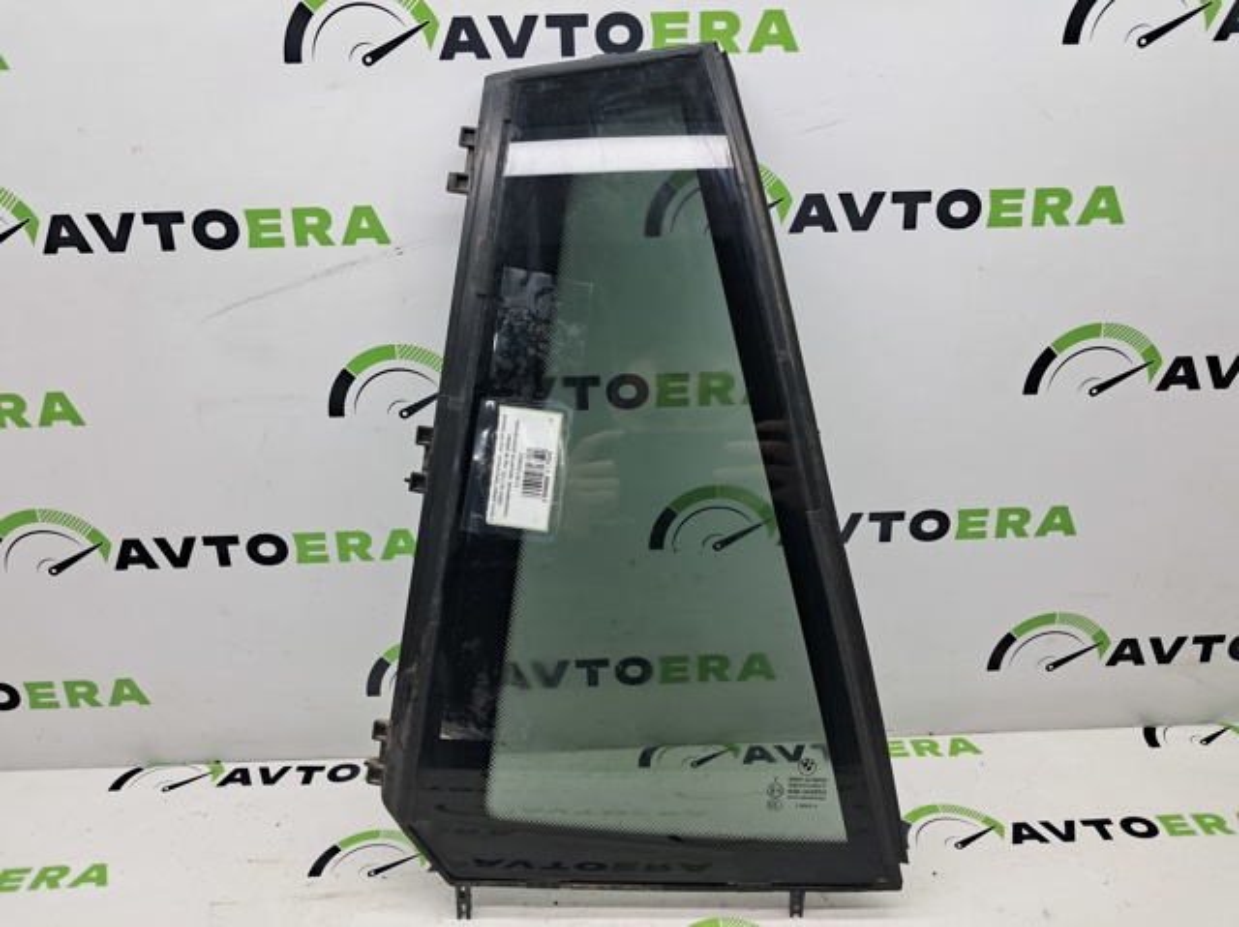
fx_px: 966
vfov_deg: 51.3
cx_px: 620
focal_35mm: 27
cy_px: 464
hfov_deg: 65.4
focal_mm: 4
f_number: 1.8
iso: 50
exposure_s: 1/50
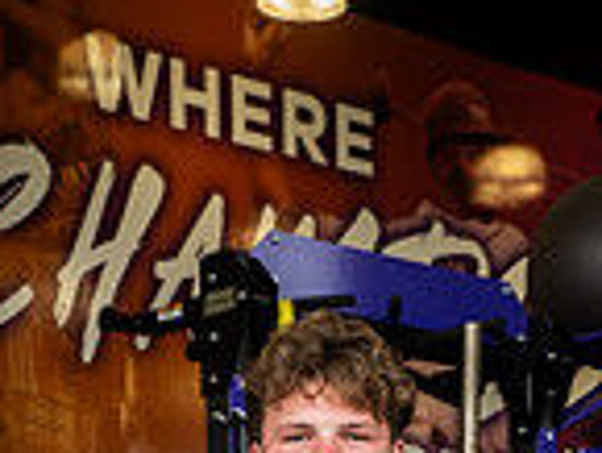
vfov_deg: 9.6
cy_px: 931
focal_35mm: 143
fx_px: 2489
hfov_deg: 13.8
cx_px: 349
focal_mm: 48
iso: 800
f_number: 7.1
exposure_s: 1/250
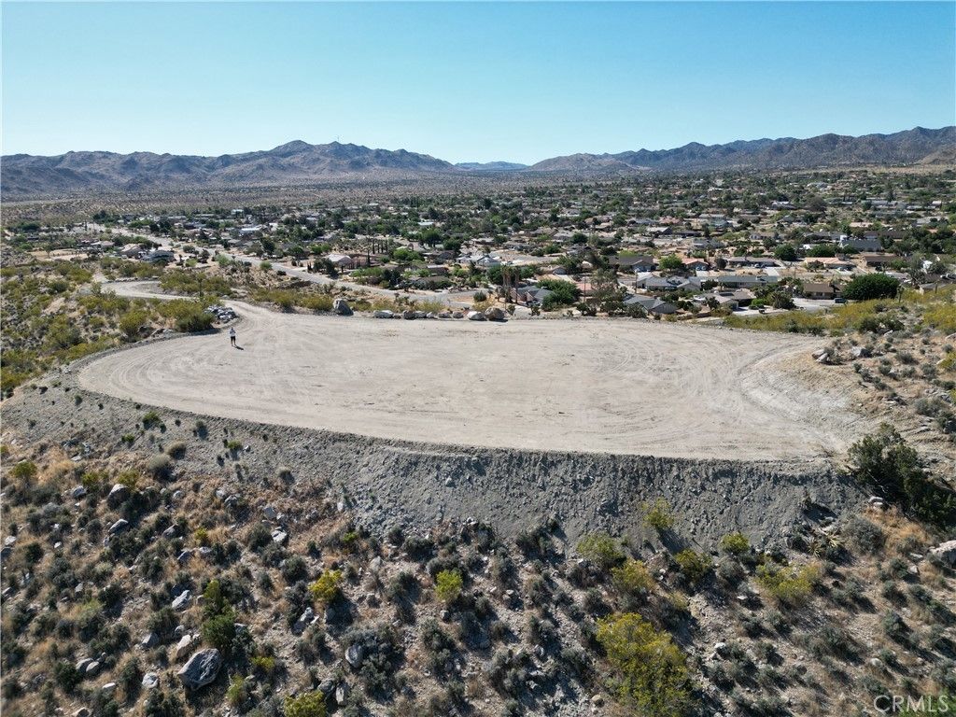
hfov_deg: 71.6
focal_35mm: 24
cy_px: 358
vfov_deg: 56.8
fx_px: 663
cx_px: 478
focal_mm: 6.72
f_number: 1.7
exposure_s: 1/3200
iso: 140
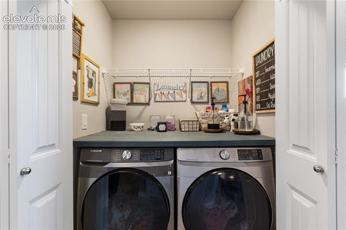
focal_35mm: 17
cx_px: 173
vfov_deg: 70.4
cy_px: 115
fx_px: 163
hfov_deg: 93.3
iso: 200
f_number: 8
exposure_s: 2
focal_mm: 17
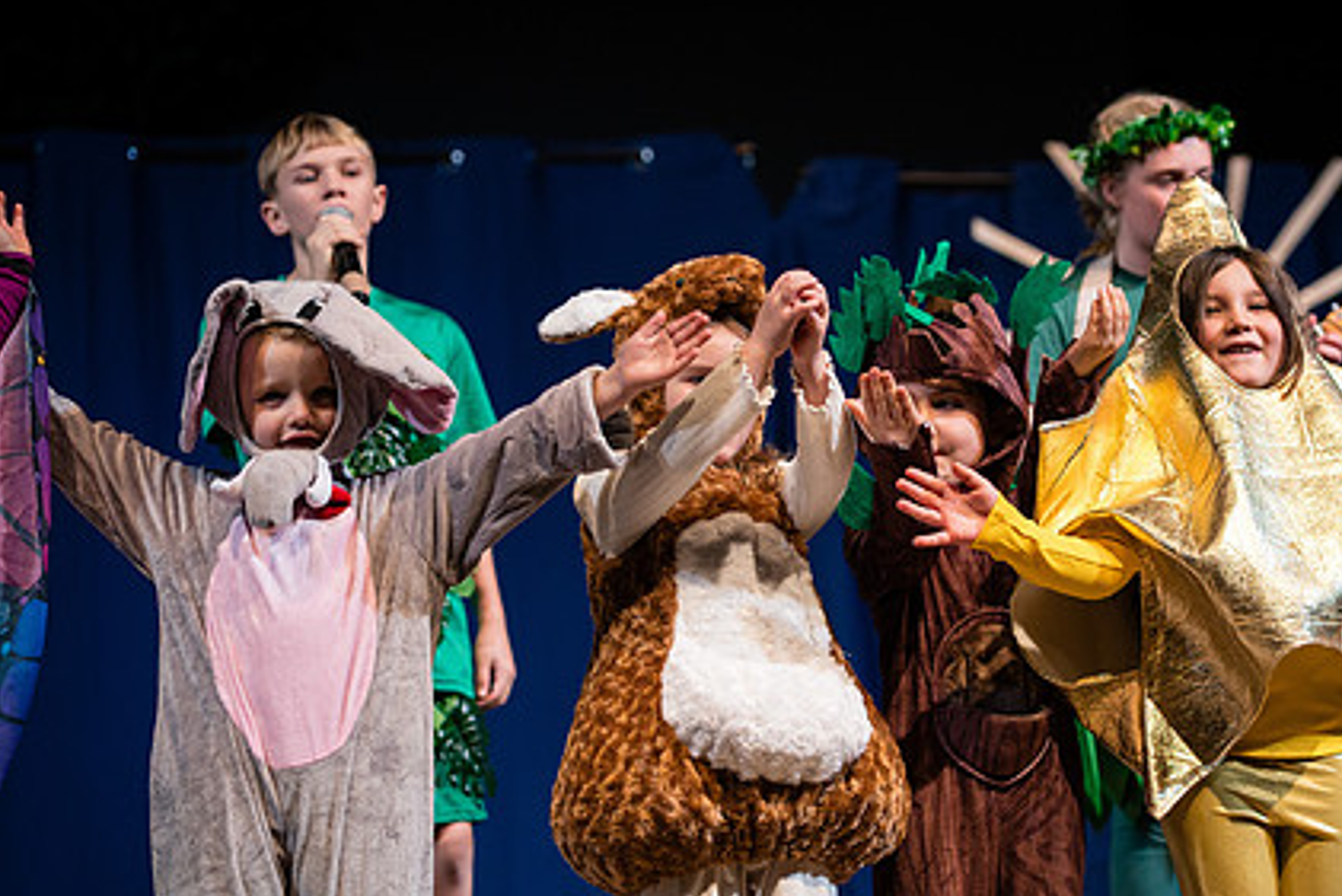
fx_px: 4363
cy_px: 521
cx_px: 870
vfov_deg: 11.7
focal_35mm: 117
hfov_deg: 17.5
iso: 800
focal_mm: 85
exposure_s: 1/640
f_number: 2.8
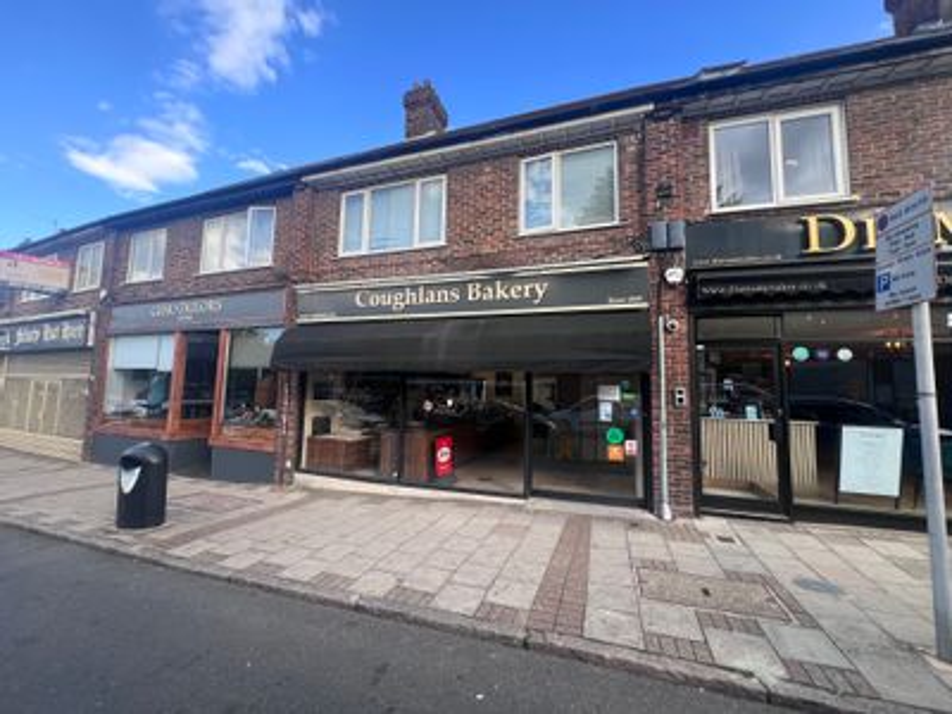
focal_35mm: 13
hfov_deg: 106.2
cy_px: 357
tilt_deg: +5.6
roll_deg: -1.8
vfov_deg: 89.9
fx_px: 358
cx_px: 476
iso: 32
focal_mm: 1.57
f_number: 1.8
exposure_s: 1/154
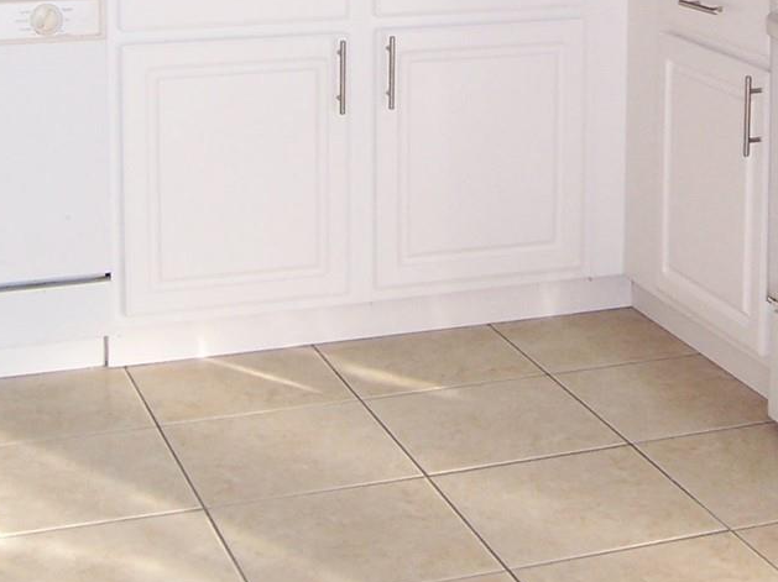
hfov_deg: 23.2
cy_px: -104
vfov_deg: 16.8
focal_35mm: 84
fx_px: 1887
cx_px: 541
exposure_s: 1/60
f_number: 2.8
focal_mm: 5.5
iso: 140
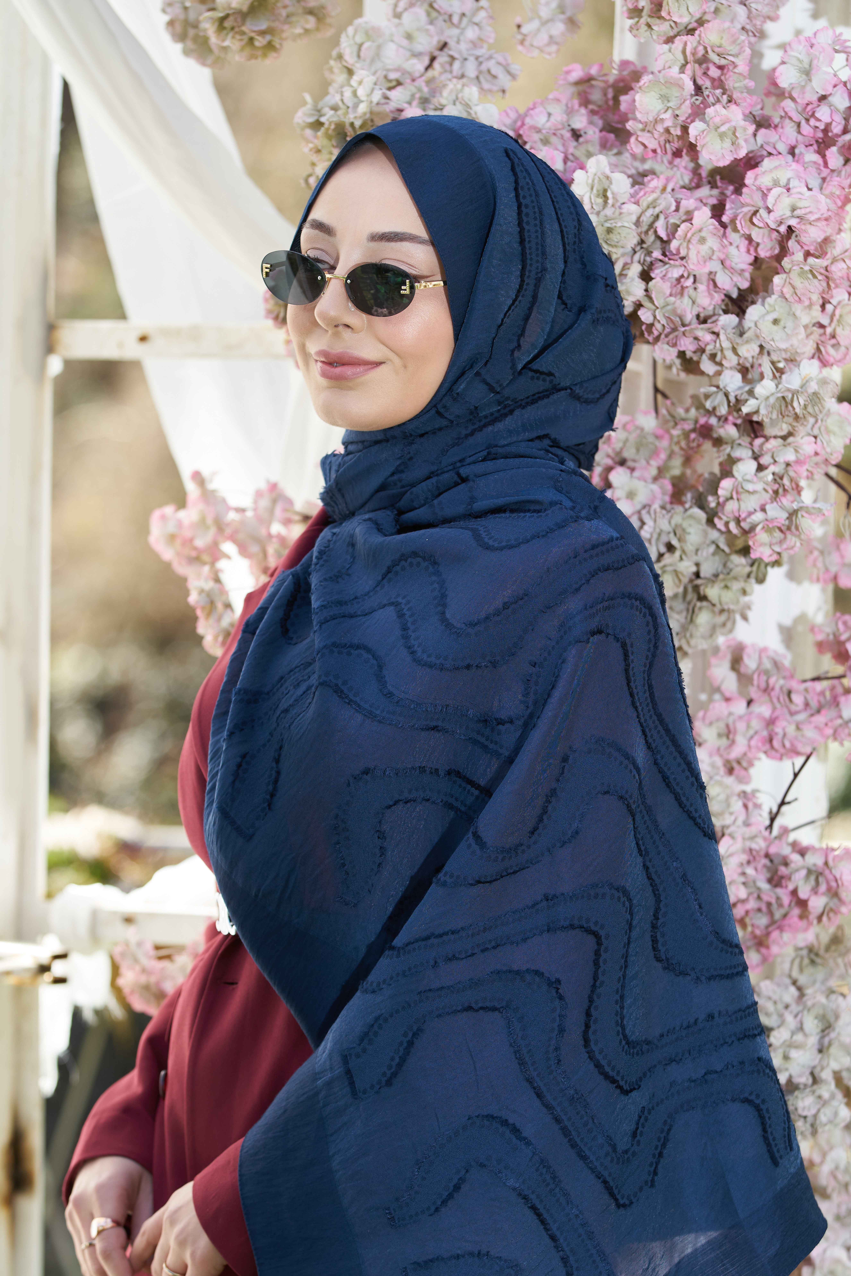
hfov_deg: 13.0
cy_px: 638
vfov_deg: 19.5
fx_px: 3722
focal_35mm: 105
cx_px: 426
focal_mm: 105
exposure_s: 1/320
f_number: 4
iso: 200
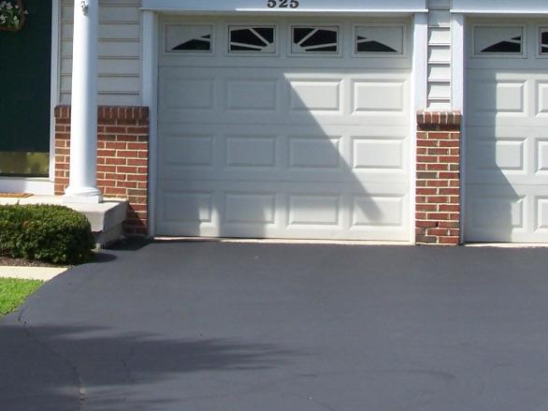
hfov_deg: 16.6
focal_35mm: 118
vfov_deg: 12.4
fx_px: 1867
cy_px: -25
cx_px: 165
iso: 64
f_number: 4
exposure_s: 1/320
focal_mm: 8
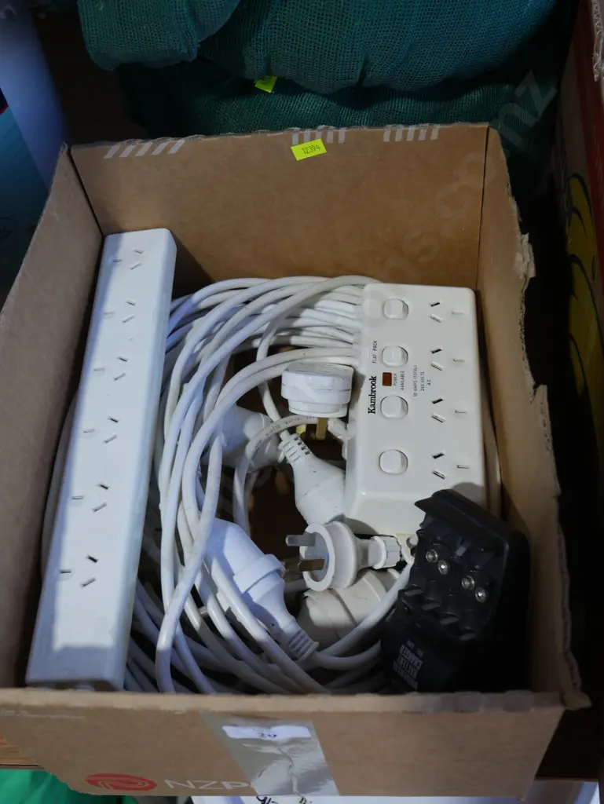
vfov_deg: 46.8
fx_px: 930
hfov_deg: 36.0
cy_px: 402
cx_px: 302
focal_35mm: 40
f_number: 4.5
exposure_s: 1/80
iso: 200
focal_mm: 20
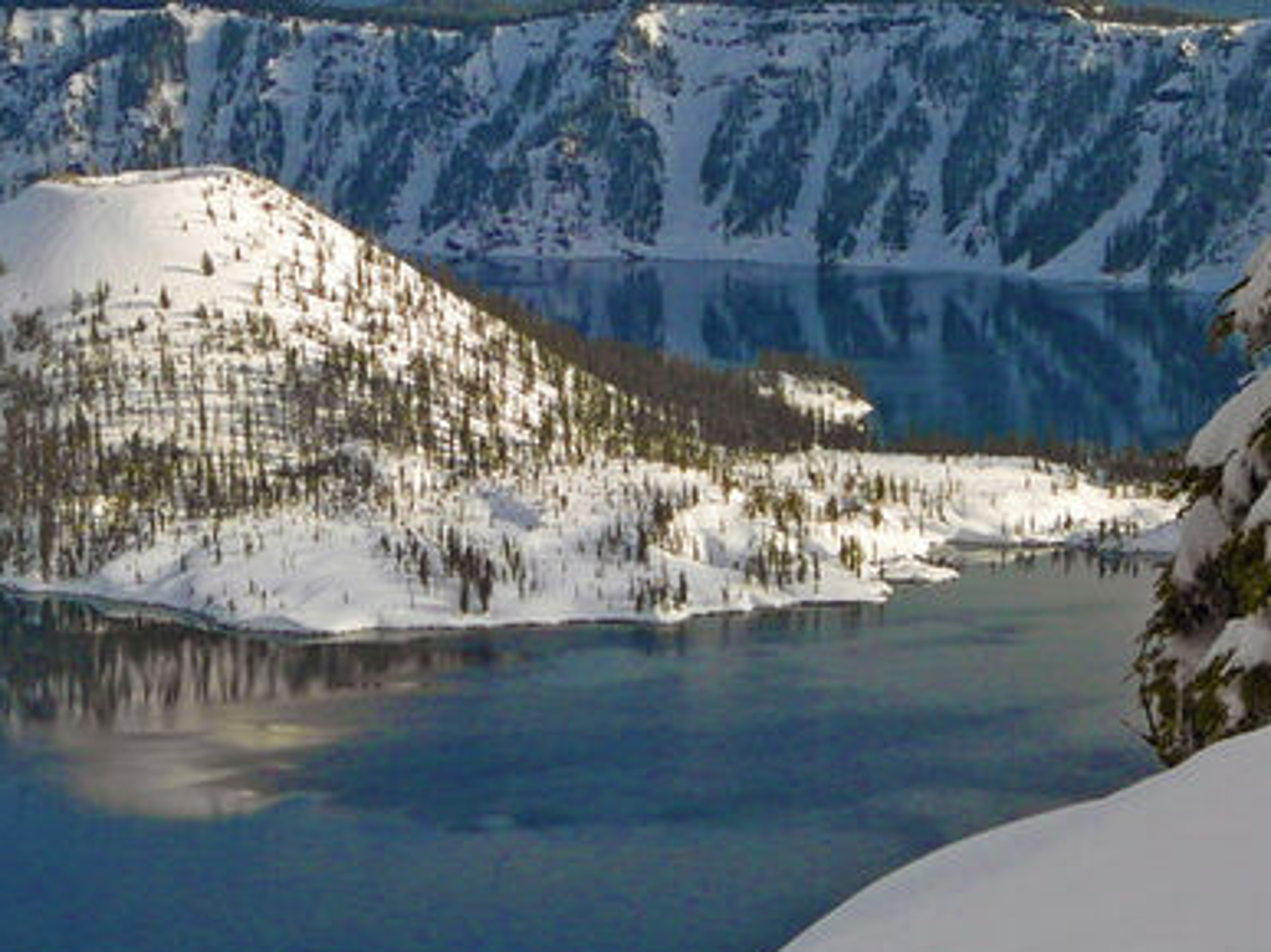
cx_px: 489
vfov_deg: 11.9
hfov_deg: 15.9
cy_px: 407
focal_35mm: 124
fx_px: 4552
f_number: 7
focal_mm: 11
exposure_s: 1/350
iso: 80
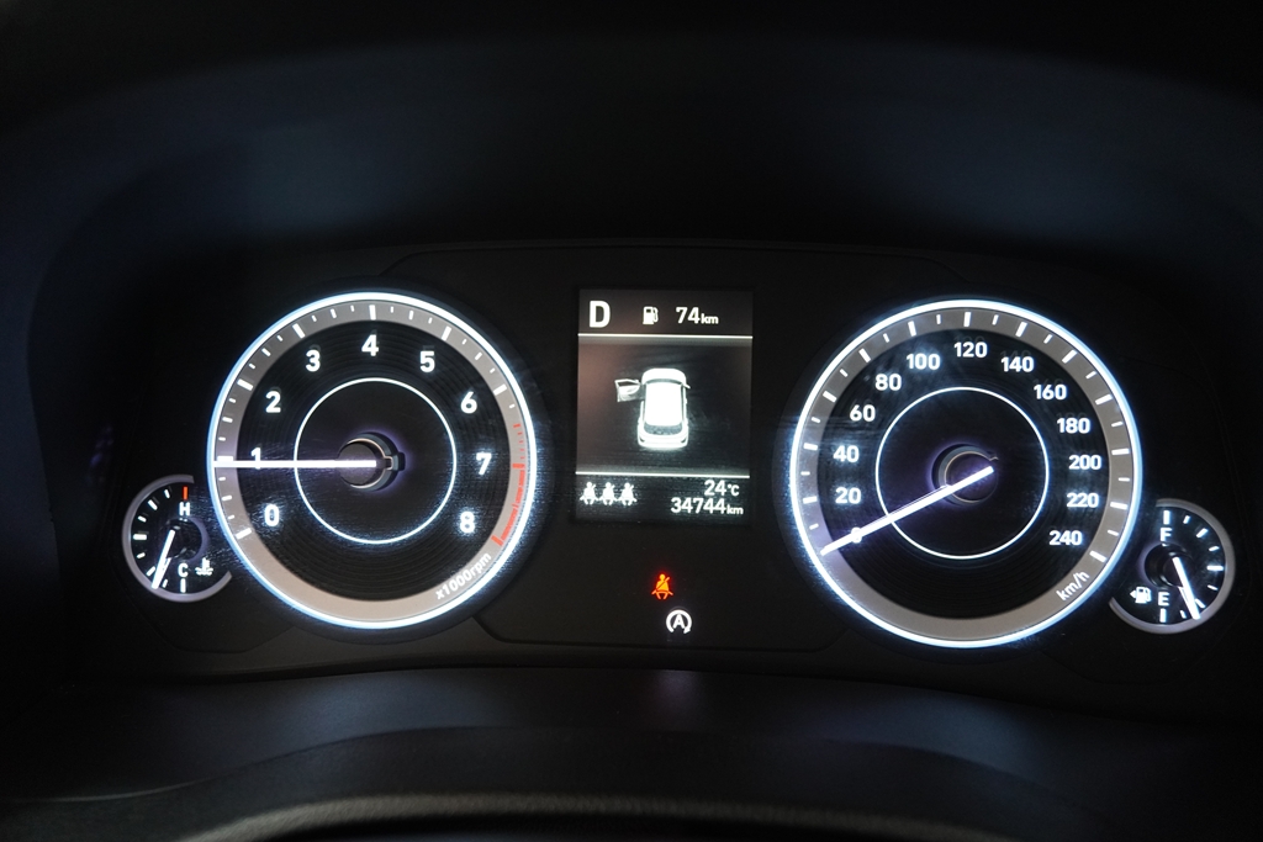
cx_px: 632
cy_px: 421
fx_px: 1000
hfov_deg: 64.5
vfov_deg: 45.7
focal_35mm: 28
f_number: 2.8
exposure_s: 1/160
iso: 2000
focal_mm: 19
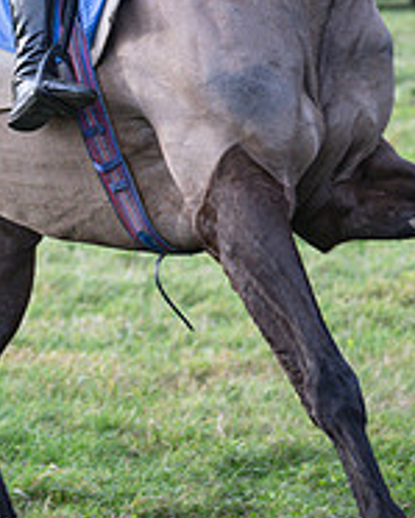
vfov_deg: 4.5
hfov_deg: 3.6
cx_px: 193
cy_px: -186
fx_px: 6550
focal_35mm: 427
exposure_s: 1/800
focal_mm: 101
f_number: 4
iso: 800
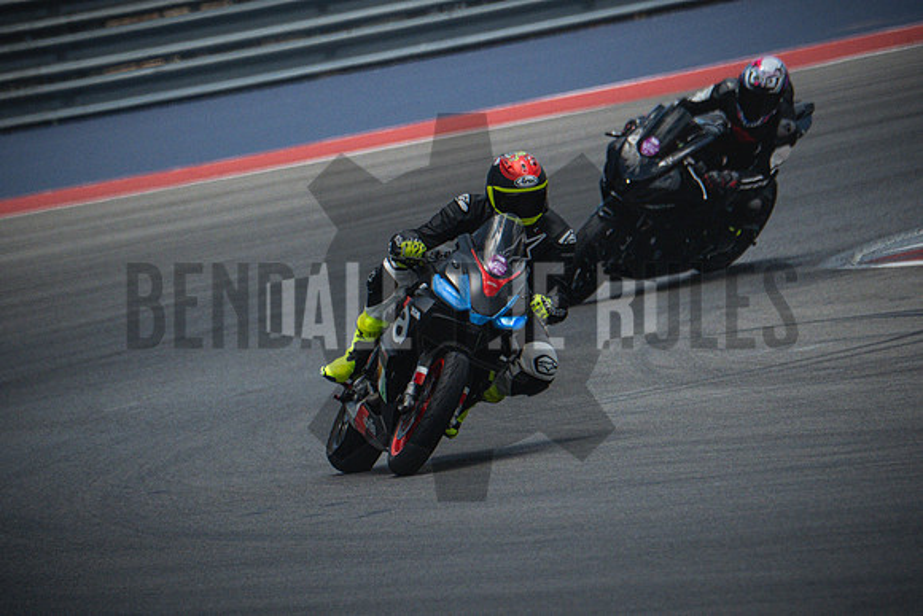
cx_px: 462
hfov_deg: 3.4
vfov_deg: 2.3
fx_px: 15386
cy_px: 308
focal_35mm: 600
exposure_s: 1/5000
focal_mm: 400
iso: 1600
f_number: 5.6
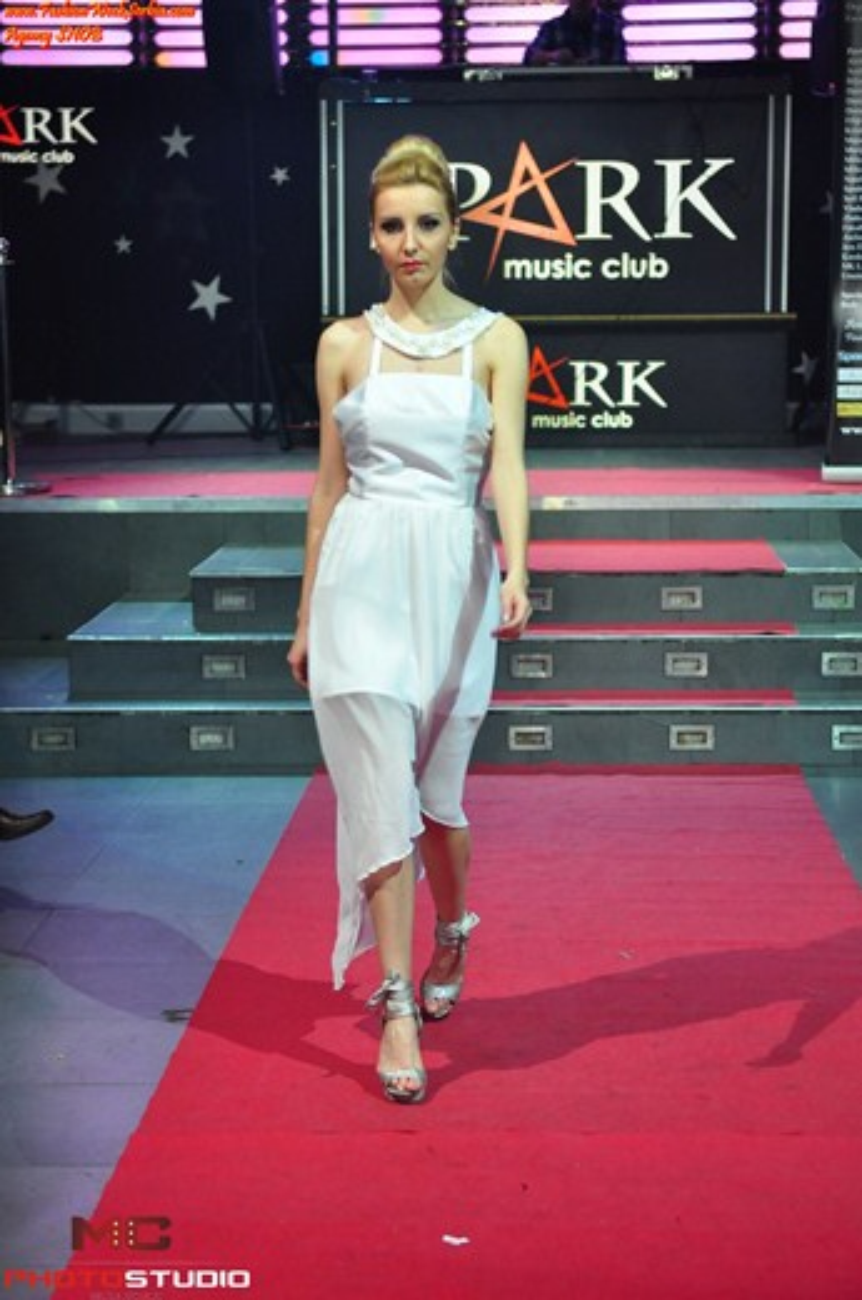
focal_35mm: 82
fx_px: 2973
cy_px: 650
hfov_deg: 16.5
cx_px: 431
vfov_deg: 24.7
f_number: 2.8
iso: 800
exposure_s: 1/125
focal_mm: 55
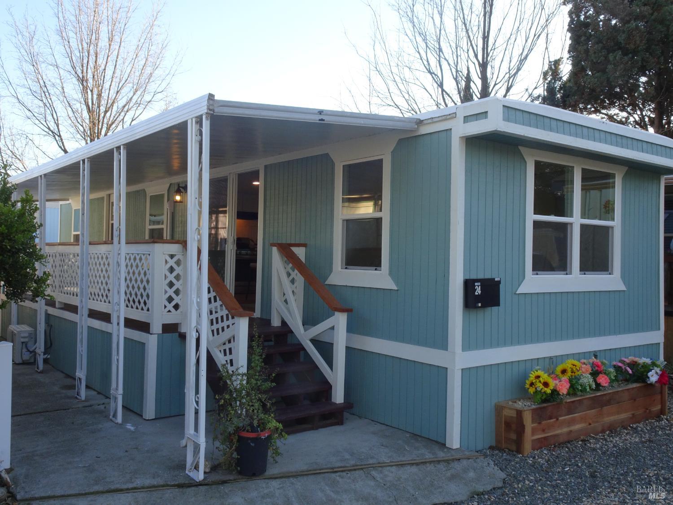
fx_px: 622
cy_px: 252
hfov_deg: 56.8
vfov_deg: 44.2
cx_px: 336
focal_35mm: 32
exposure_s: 1/60
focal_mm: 5.43
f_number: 4
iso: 80
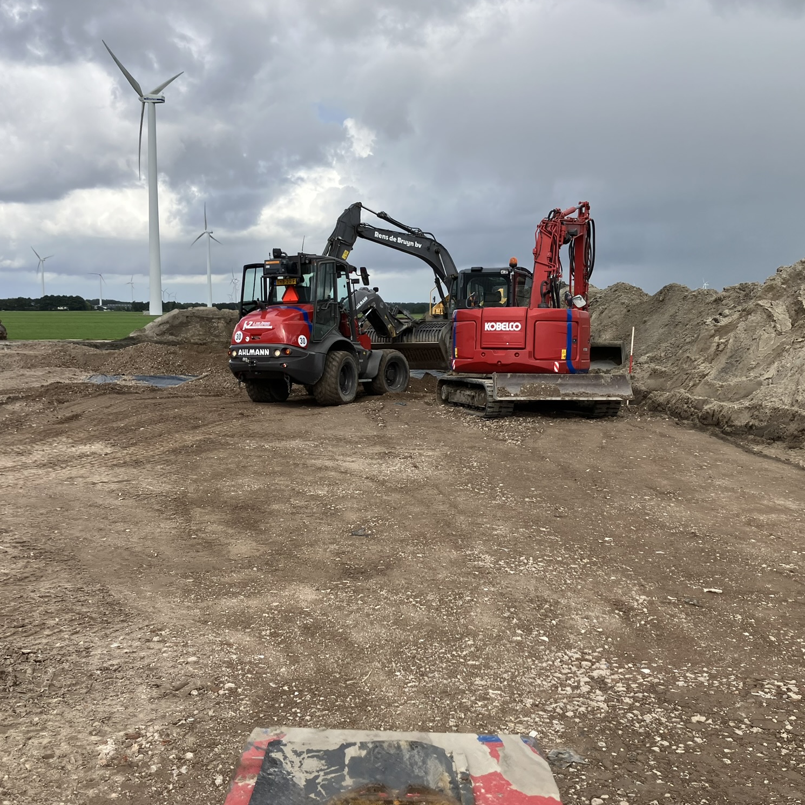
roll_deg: -0.6
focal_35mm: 34
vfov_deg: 48.4
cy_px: 408
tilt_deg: -5.7
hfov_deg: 48.5
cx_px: 402
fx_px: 895
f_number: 1.8
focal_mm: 3.99
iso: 32
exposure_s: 1/1389
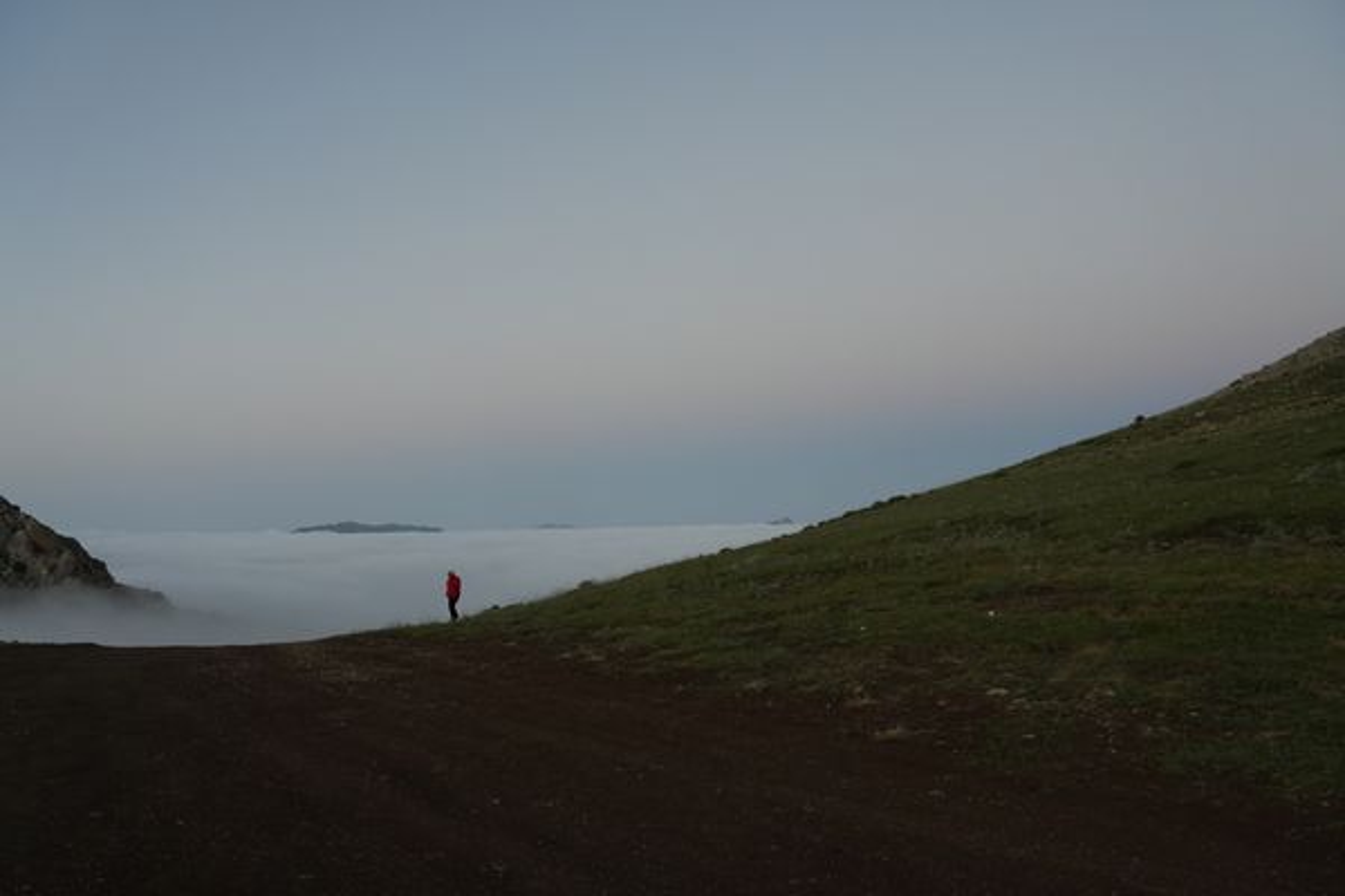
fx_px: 1046
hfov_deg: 65.5
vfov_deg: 46.4
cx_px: 672
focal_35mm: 28
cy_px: 448
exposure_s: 1/100
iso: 2000
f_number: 8
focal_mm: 28
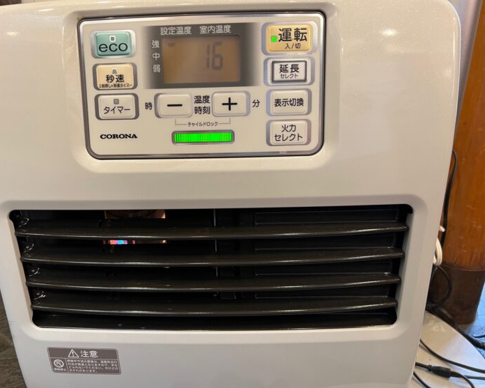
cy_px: 199
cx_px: 220
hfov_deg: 62.1
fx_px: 402
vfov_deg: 51.5
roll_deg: +0.0
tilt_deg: -20.3
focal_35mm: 28
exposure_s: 1/50
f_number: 1.5
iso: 100
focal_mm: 5.7
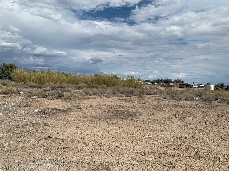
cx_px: 114
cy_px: 86
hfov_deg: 67.3
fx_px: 172
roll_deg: -2.0
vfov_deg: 53.1
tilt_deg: -2.2
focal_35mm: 26
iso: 25
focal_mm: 4.25
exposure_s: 1/5405
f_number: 1.8
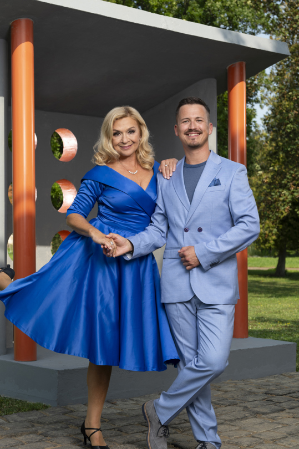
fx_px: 798
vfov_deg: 31.4
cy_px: 232
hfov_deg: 21.2
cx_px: 134
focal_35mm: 64
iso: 200
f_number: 5.6
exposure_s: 1/200
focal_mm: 50
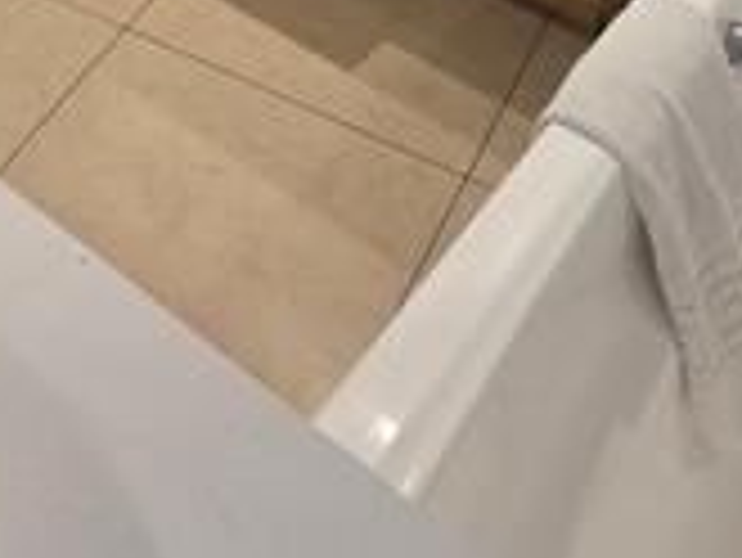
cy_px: -504
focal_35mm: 63
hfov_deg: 30.0
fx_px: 1351
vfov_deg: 17.7
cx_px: 153
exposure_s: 1/100
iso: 200
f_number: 1.9
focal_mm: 2.2
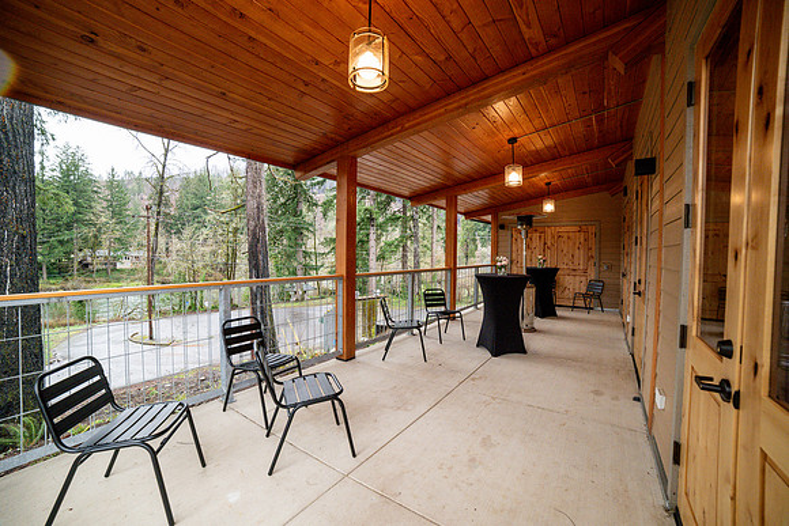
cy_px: 263
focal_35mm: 14
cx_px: 394
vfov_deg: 81.2
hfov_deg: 104.2
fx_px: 307
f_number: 6.3
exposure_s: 1/250
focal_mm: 14
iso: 2500
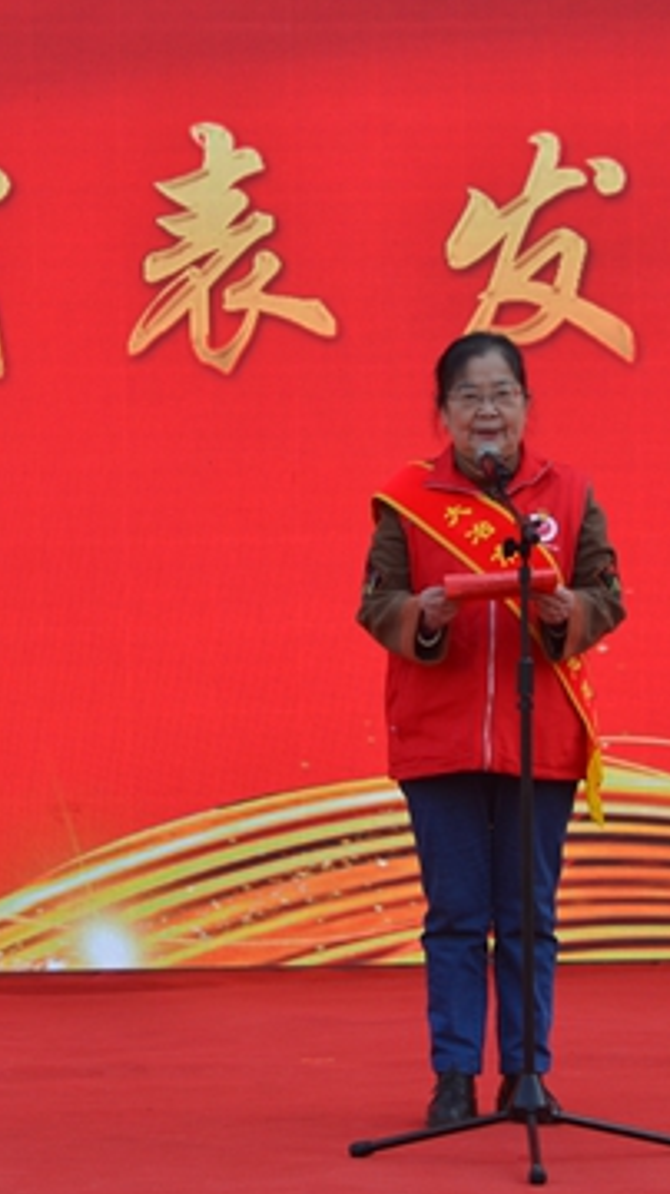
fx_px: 4398
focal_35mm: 139
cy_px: 594
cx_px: 398
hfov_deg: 8.7
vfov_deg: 15.5
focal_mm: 58
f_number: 7.1
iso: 200
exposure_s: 1/200
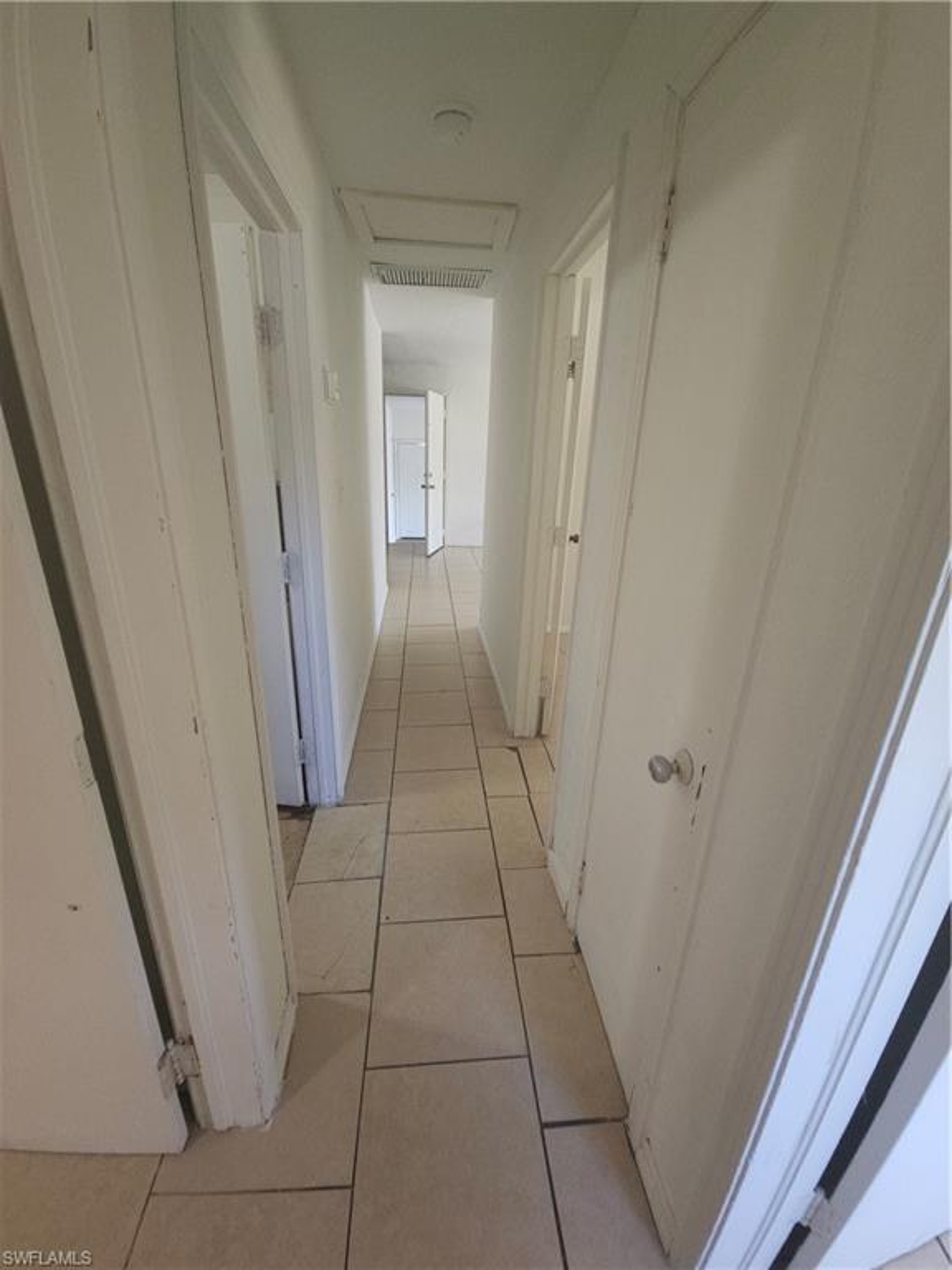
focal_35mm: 13
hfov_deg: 89.9
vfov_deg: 106.2
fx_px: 477
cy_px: 635
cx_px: 476
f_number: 2.2
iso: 160
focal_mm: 2.2
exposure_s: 1/24
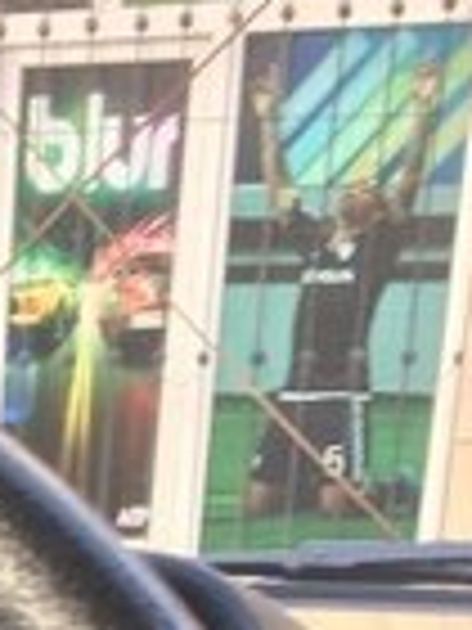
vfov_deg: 16.3
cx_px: -310
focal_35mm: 103
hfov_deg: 13.3
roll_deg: -1.5
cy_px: 1107
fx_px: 1873
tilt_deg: -21.8
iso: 40
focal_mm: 4.15
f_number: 2.2
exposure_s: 1/50
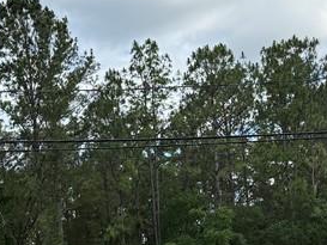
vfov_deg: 15.7
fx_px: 851
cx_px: 158
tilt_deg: -0.8
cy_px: 314
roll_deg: +5.3
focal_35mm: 90
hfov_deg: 21.8
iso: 100
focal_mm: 6.76
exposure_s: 1/3021
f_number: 1.78
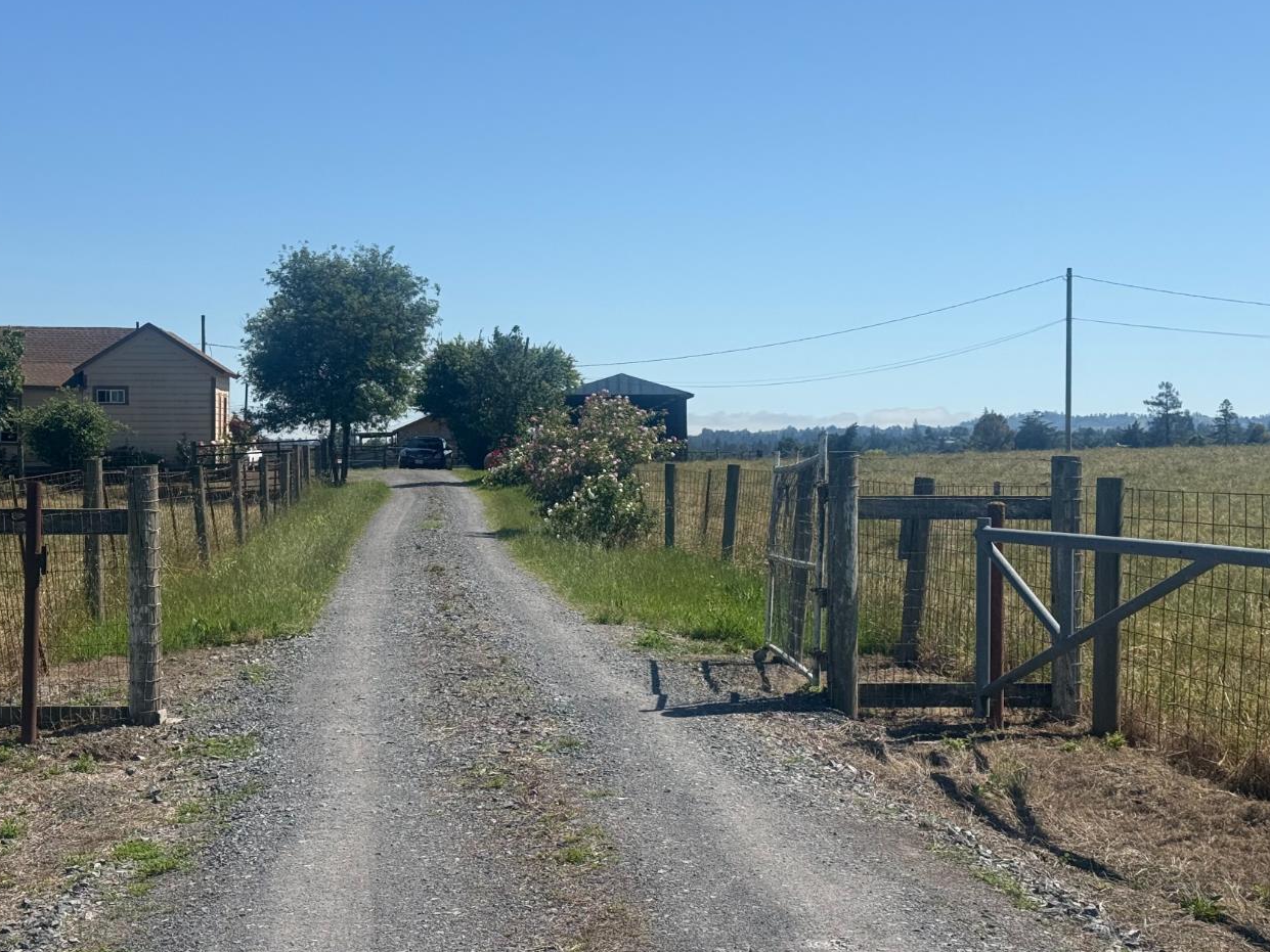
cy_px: 498
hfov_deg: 33.2
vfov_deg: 25.2
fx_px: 2128
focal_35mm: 58
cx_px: 573
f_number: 1.78
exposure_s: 1/7874
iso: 64
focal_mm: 6.76
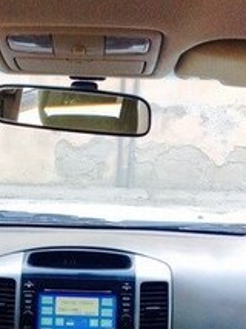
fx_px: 769
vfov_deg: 22.9
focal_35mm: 81
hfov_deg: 18.1
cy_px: 352
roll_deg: -1.5
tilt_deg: -23.8
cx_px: 80
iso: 64
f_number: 2.4
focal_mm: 4.28
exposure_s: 1/120
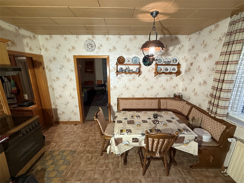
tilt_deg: -12.3
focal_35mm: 14
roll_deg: +0.3
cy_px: 92
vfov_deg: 85.7
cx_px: 122
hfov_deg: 102.1
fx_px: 99
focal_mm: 2.22
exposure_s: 1/100
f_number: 2.2
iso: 200
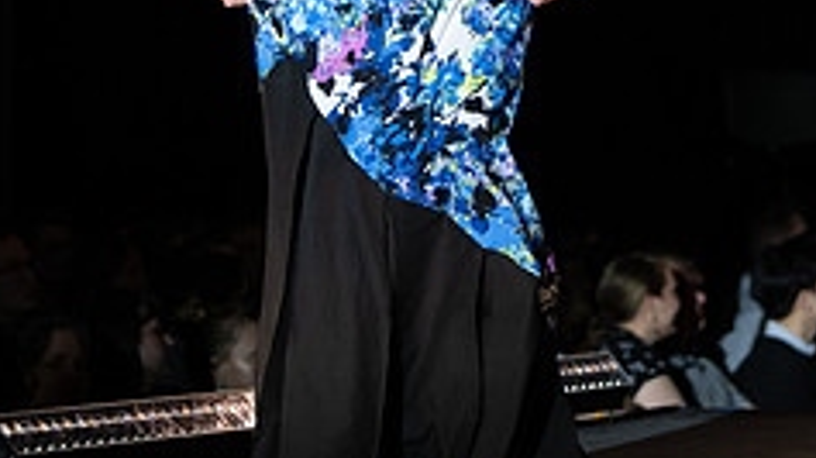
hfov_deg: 7.8
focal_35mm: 275
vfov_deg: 4.4
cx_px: 364
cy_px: -170
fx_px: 5947
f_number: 3.5
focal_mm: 80
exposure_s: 1/640
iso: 800
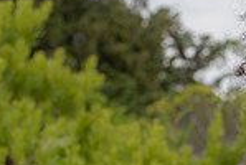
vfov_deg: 7.0
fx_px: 1328
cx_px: 436
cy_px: 242
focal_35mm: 194
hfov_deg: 10.0
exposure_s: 1/160
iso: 64
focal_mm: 50
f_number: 7.1
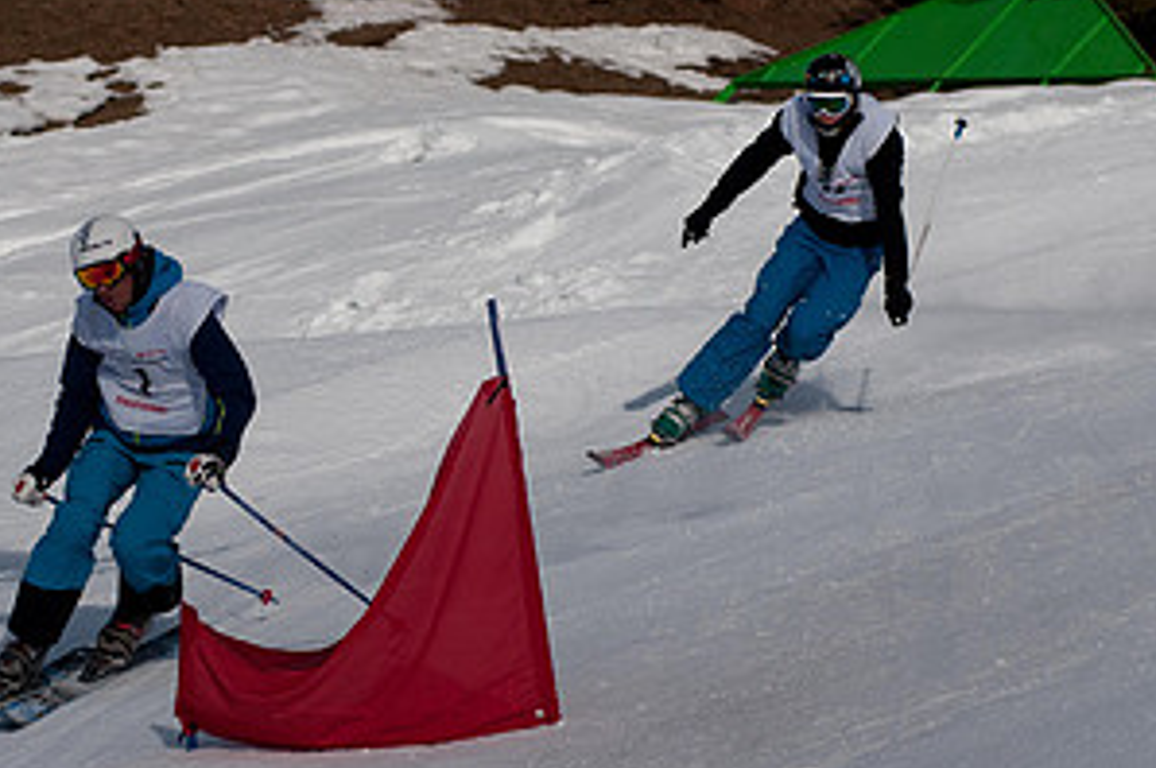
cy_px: 320
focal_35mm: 269
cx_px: 516
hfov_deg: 7.7
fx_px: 8628
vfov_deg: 5.1
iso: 200
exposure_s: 1/2000
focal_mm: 92
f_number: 4
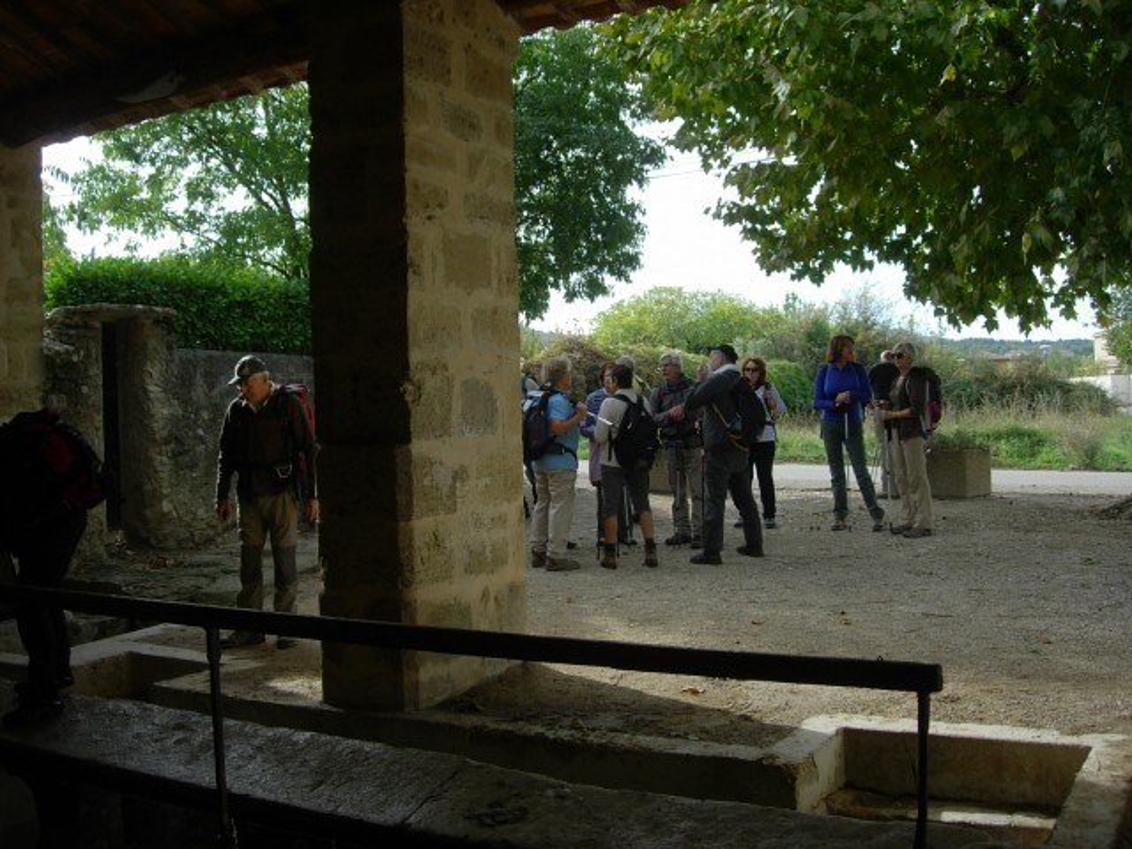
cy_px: 424
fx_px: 1243
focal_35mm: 38
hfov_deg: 49.0
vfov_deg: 37.7
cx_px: 566
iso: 64
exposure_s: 1/512
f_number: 2.8
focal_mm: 7.8
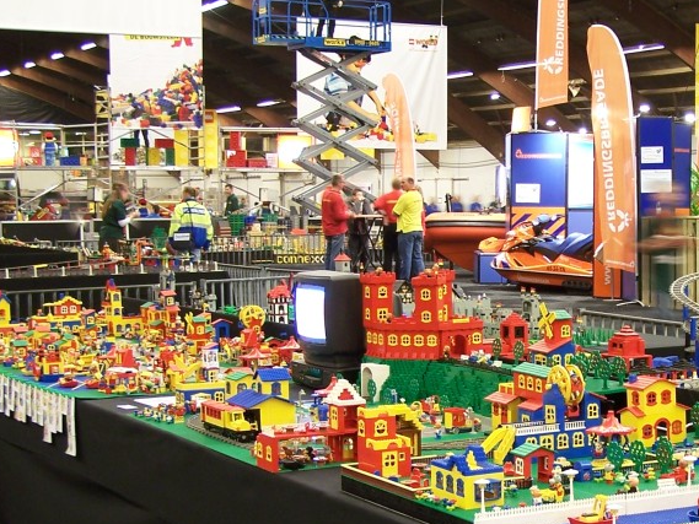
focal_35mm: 72
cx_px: 561
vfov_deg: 20.3
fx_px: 1454
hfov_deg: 26.5
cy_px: 403
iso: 80
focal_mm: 6.7
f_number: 2.8
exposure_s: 1/2
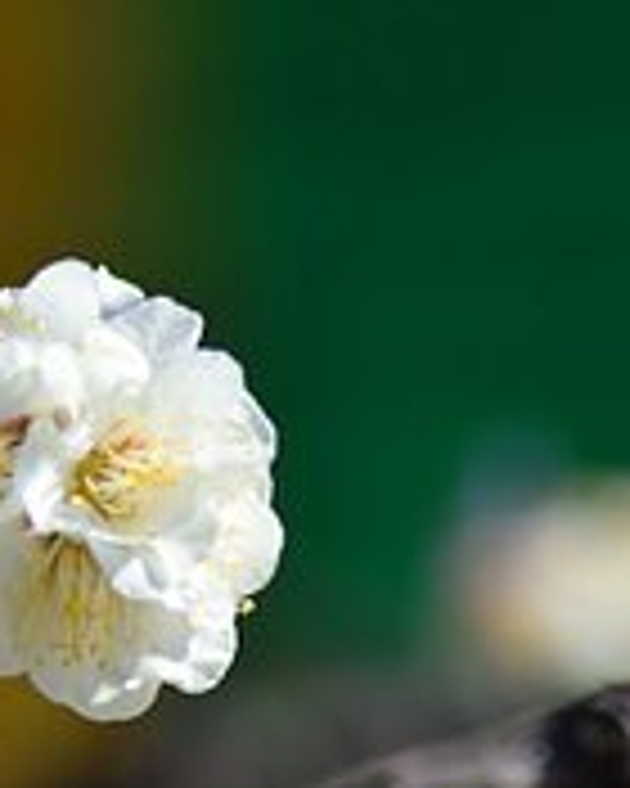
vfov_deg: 2.0
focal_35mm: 949
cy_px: 462
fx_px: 22118
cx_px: -378
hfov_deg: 1.6
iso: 500
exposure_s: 1/1600
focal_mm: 230
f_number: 8
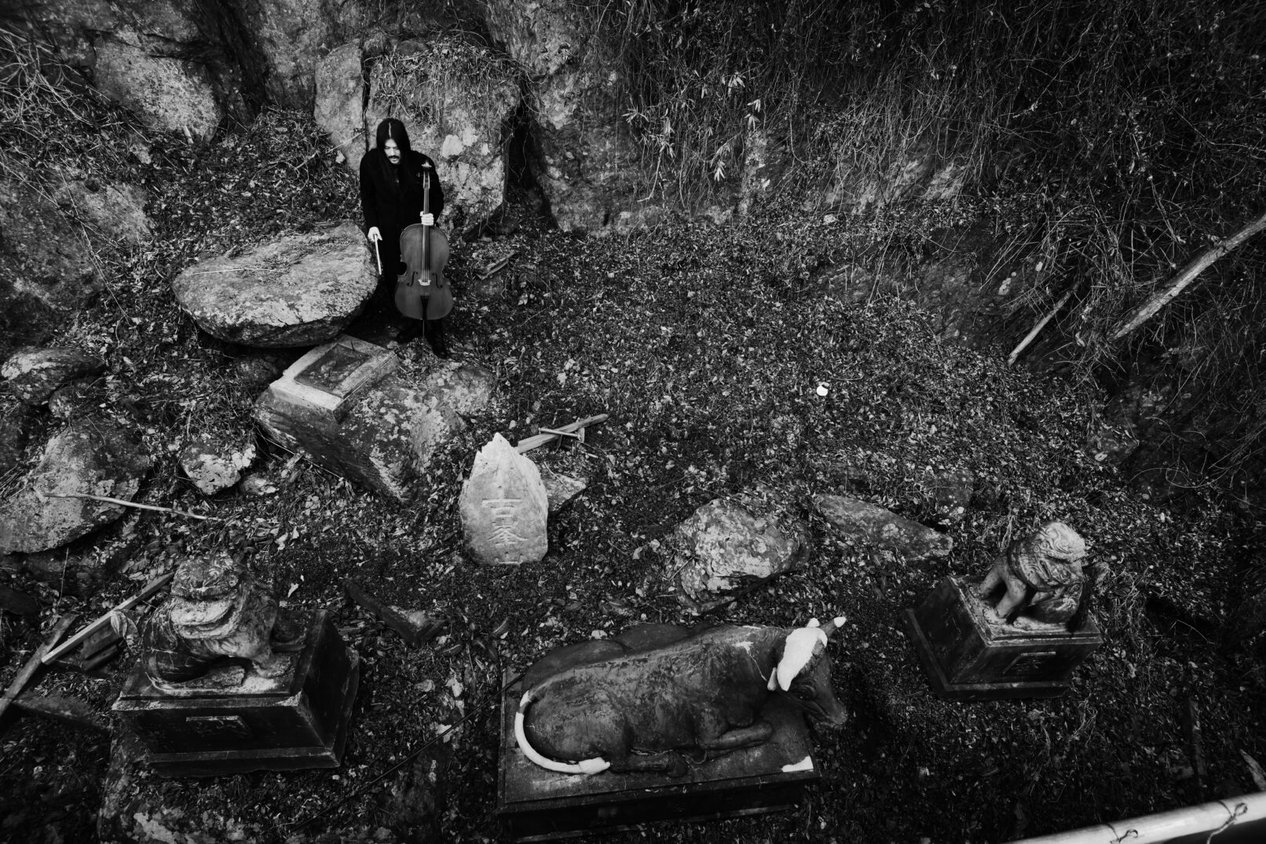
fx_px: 563
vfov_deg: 73.8
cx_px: 633
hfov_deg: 96.7
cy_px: 422
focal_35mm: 16
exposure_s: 1/125
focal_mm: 16
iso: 320
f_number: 8
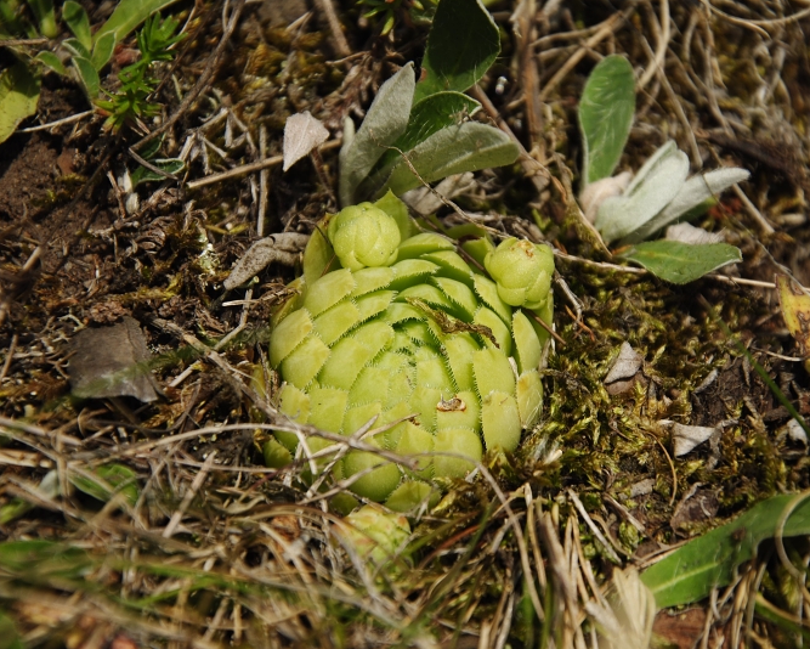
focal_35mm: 178
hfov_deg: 10.9
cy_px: 324
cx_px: 463
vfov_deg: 8.7
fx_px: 4258
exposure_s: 1/200
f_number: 8
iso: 100
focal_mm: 105
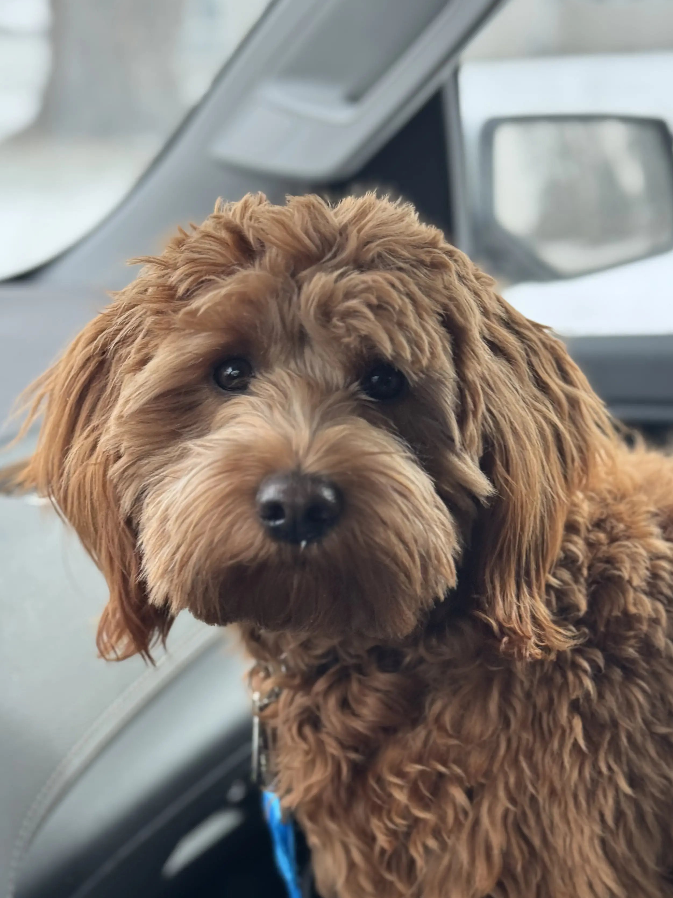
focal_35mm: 58
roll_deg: +0.5
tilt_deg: -16.3
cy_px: 490
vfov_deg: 33.2
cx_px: 394
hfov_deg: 25.2
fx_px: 1503
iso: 64
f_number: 1.78
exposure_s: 1/254
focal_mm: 6.76
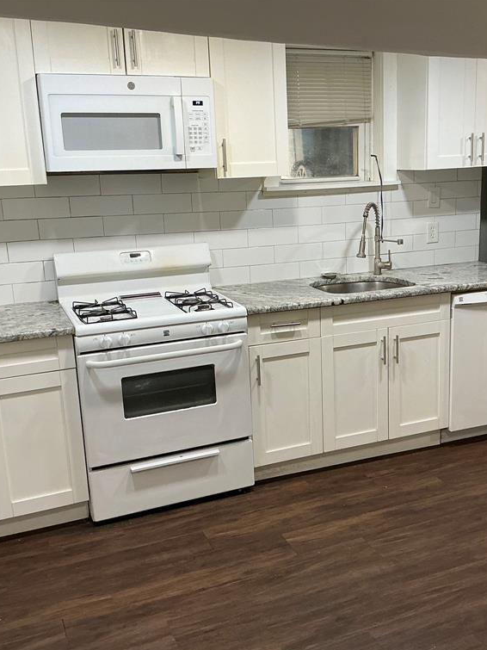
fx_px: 713
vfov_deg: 49.0
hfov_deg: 37.5
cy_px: 325
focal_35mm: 38
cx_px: 306
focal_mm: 3
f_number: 1.8
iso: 100
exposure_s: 1/60
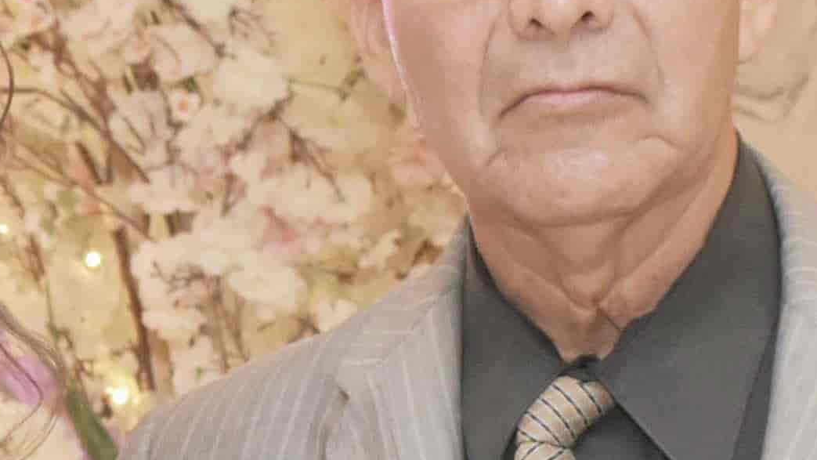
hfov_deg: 8.5
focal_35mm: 253
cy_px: 944
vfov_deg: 4.7
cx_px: -31
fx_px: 5482
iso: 800
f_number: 6.3
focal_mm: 28
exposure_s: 1/80
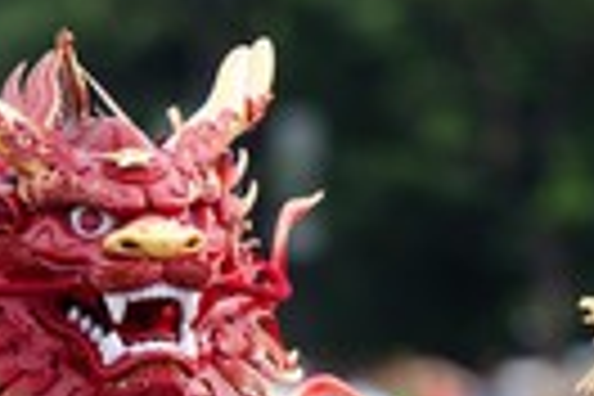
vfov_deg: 3.0
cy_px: 763
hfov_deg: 4.5
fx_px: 7622
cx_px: 117
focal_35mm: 462
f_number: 2.8
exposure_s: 1/1000
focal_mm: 95
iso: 200
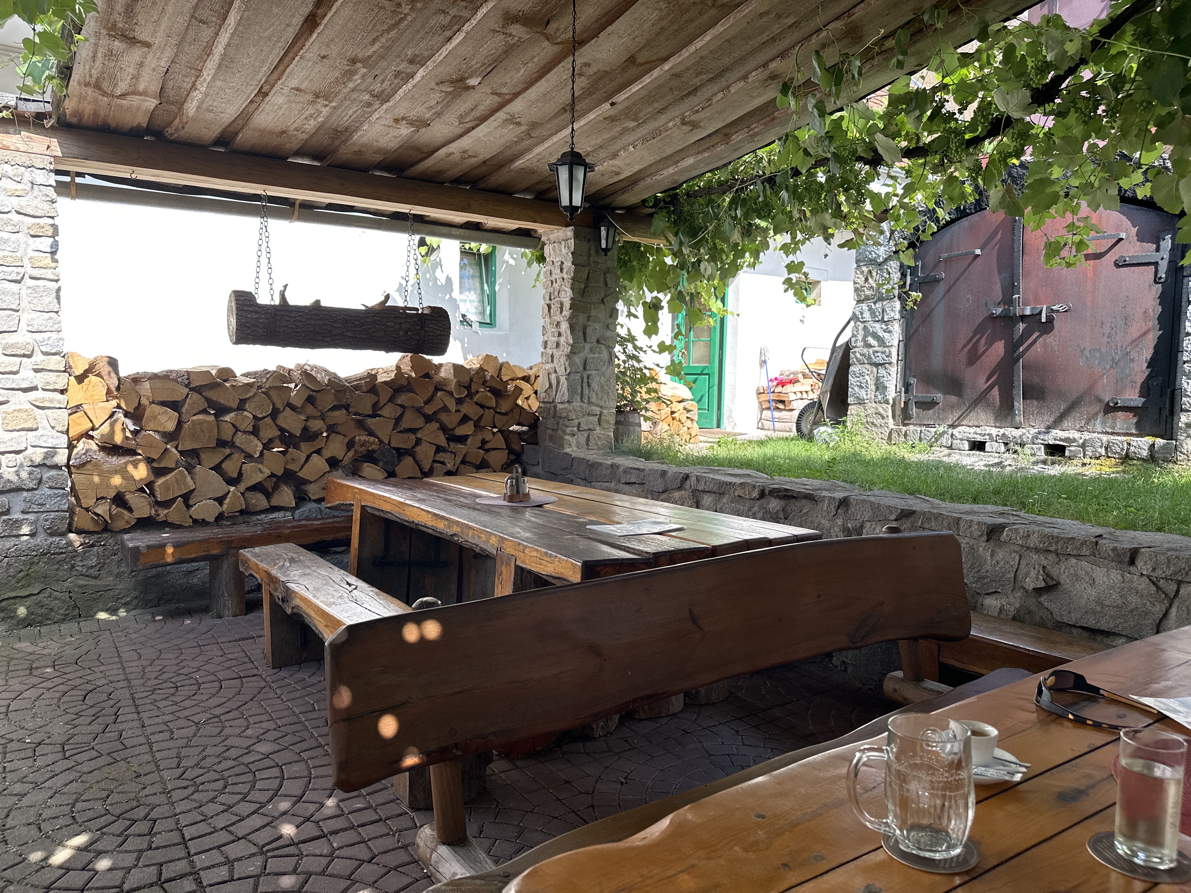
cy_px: 446
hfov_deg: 71.6
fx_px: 826
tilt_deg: -4.6
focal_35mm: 24
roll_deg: -1.7
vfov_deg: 56.8
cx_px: 596
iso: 80
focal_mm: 6.86
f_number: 1.78
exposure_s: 1/611
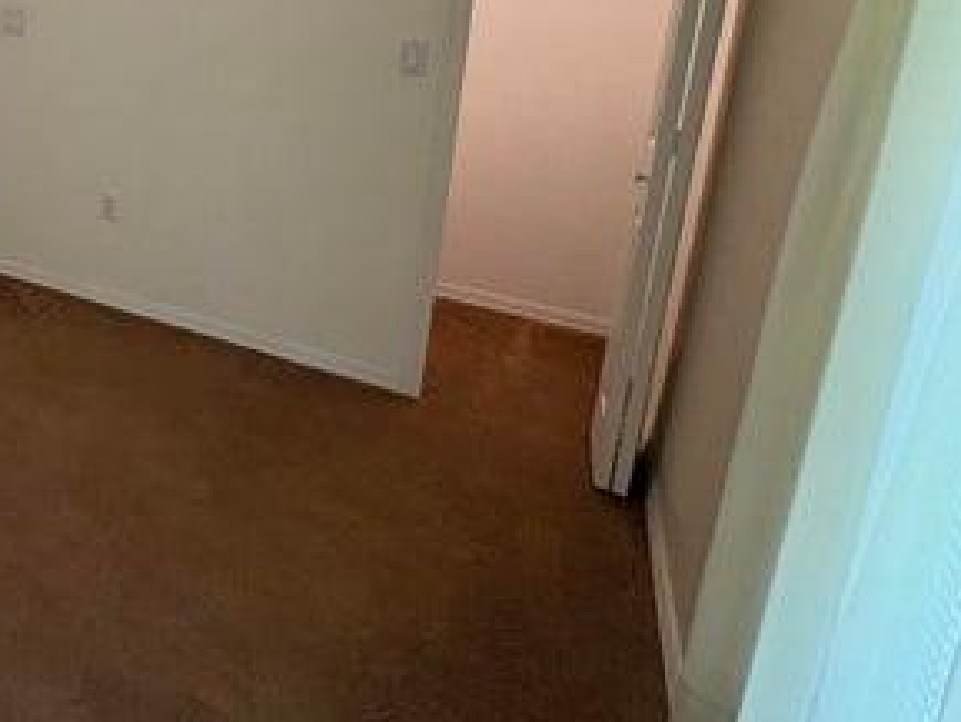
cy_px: 90
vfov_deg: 42.2
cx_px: -37
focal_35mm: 31
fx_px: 861
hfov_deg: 46.8
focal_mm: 2.22
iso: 320
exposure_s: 1/60
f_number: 2.2
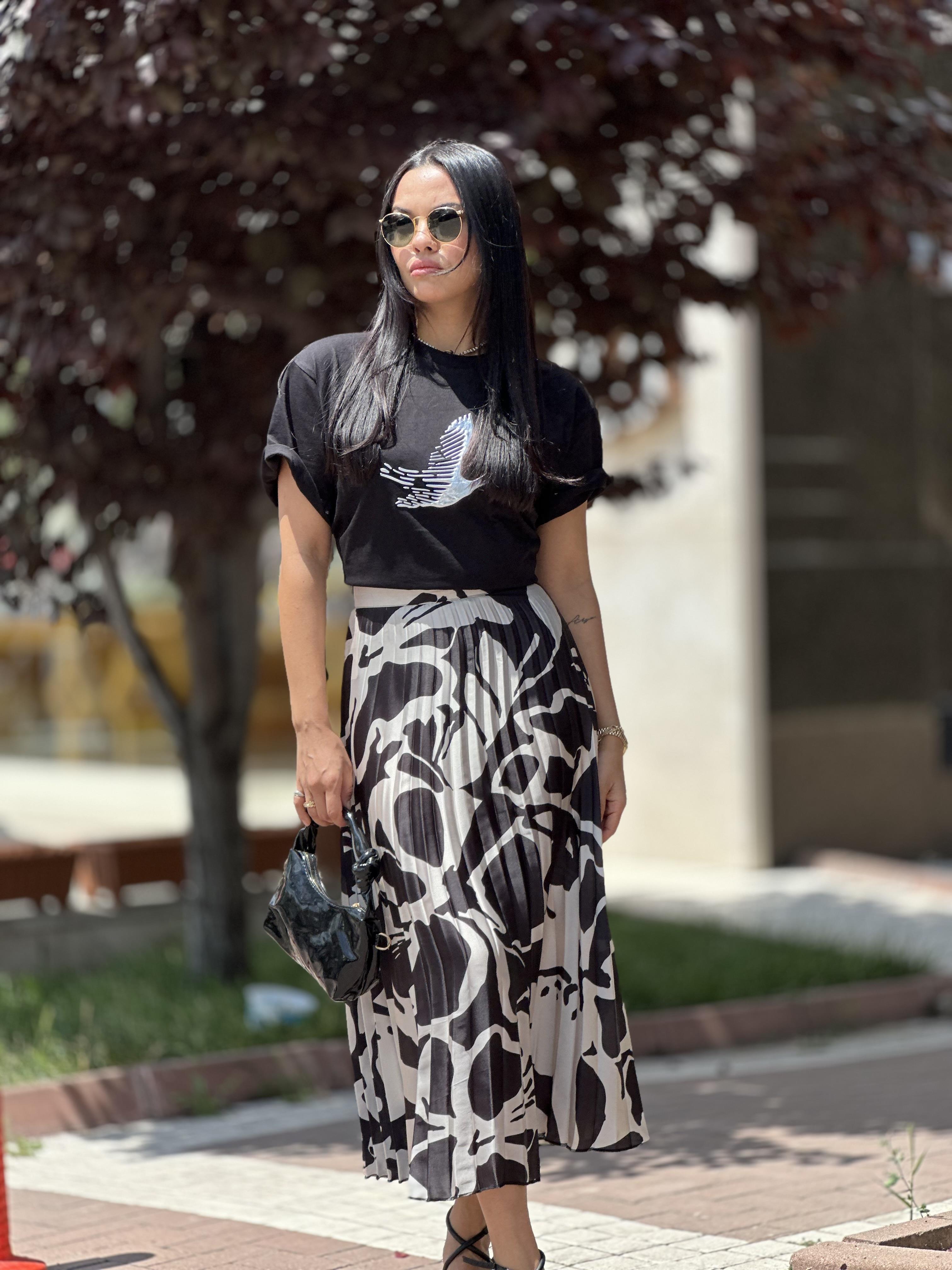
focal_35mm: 77
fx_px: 2824
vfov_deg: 25.3
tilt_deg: -0.6
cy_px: 635
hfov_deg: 19.1
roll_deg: +1.3
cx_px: 476
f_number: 2.8
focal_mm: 9
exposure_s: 1/364
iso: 32
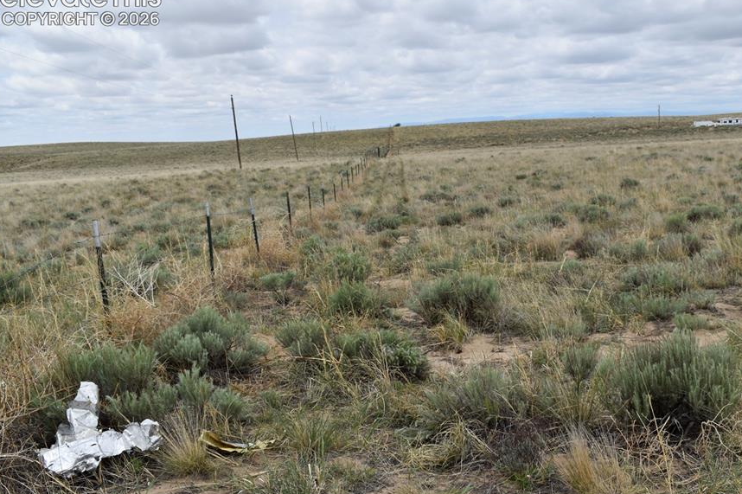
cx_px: 435
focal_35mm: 38
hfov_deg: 50.9
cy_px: 244
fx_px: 774
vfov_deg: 35.4
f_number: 9
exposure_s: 1/320
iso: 100
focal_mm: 21
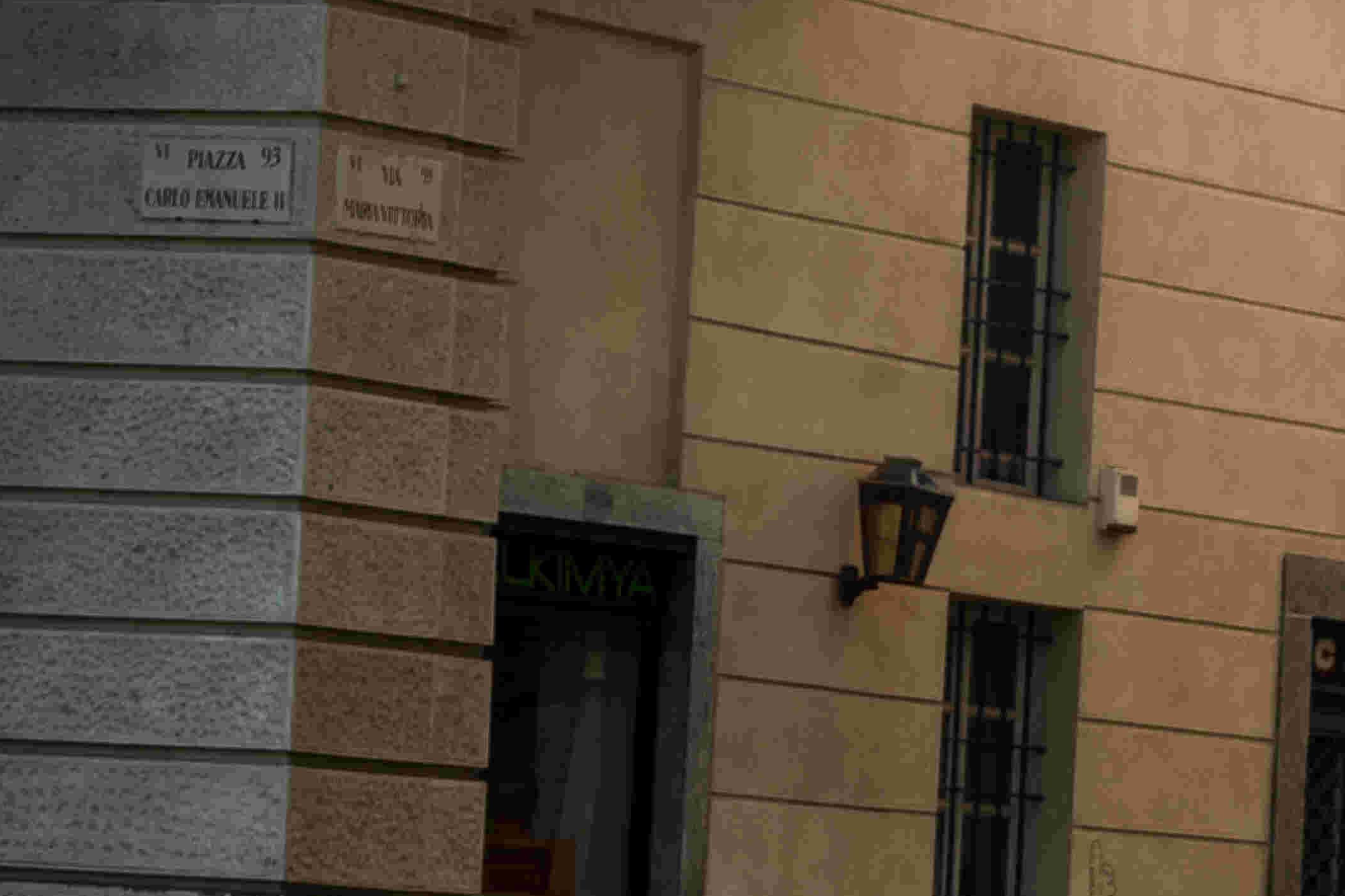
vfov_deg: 5.0
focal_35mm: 274
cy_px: 1224
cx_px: 2177
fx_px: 10235
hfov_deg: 7.4
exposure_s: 1/320
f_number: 5
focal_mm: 83
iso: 100
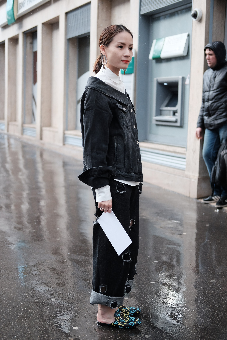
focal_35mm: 54
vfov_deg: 36.9
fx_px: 511
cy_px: 172
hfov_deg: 25.1
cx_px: 112
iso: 800
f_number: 2
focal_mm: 35
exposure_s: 1/2000
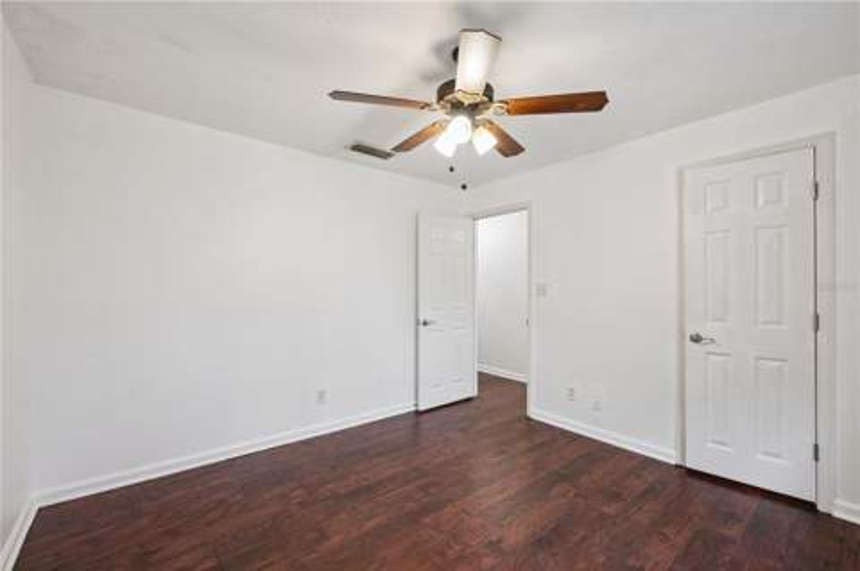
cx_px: 430
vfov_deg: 75.4
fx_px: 370
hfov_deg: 98.6
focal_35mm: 16
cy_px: 286
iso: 200
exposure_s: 1/3.33
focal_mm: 15.5
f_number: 9
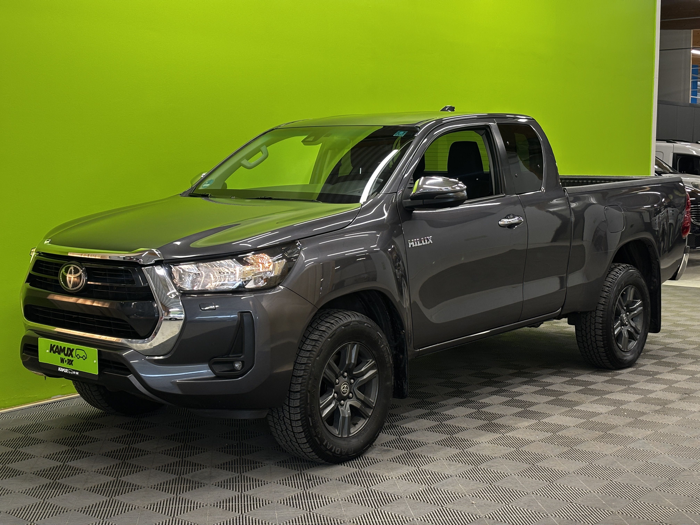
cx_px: 350
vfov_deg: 28.0
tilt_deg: -6.1
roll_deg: +0.0
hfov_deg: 36.8
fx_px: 1052
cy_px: 262
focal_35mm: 52
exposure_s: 1/50
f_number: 1.6
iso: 64
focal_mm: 5.96
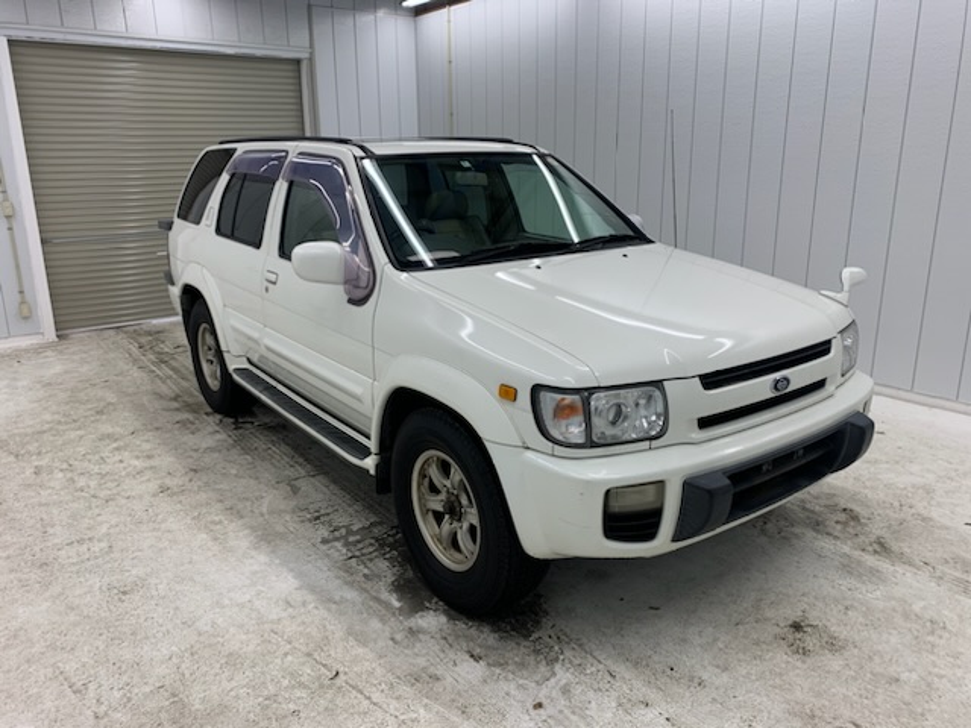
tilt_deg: -15.6
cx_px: 486
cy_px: 364
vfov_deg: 53.1
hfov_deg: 67.3
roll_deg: +1.2
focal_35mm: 26
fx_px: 729
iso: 40
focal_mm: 4.25
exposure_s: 1/121
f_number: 1.8
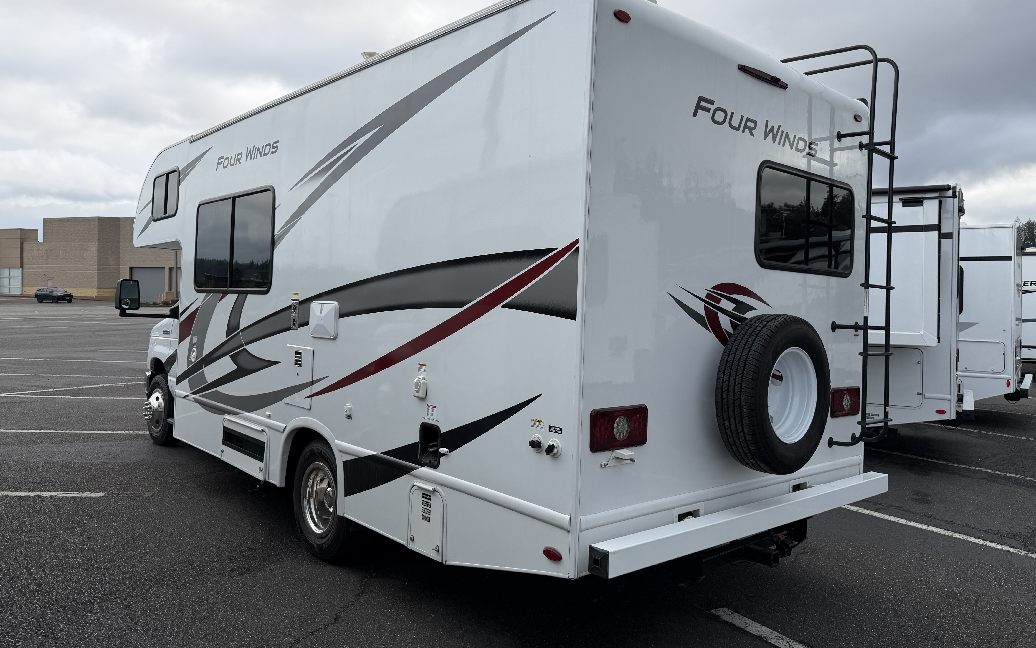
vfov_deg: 47.5
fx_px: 734
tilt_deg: -0.9
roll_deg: -1.8
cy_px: 287
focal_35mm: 26
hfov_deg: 70.4
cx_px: 518
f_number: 1.78
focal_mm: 6.76
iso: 80
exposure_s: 1/3953
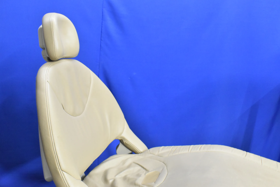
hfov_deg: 49.5
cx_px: 140
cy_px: 94
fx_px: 304
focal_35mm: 39
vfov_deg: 34.3
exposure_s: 1/40
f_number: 8
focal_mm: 26
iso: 4500
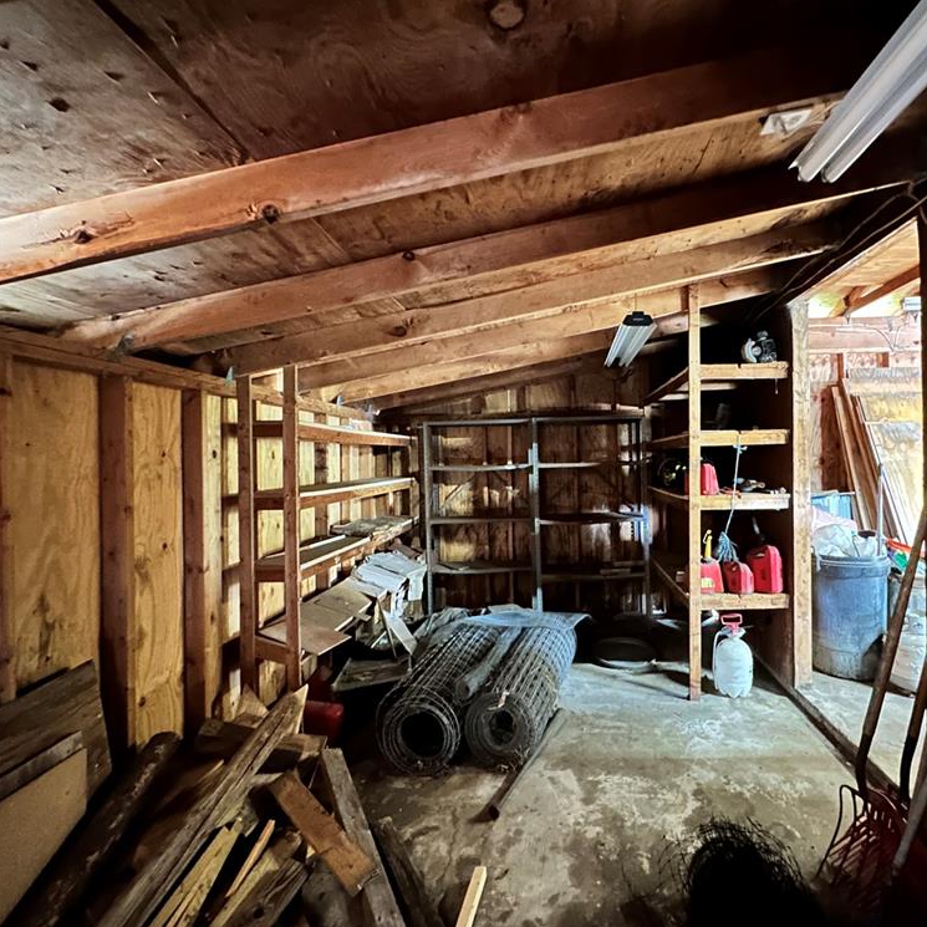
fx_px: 515
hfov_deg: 83.0
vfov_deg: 84.0
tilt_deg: +0.2
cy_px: 457
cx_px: 552
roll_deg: +0.8
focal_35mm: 17
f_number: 2.2
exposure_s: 1/8
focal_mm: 2.22
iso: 2000
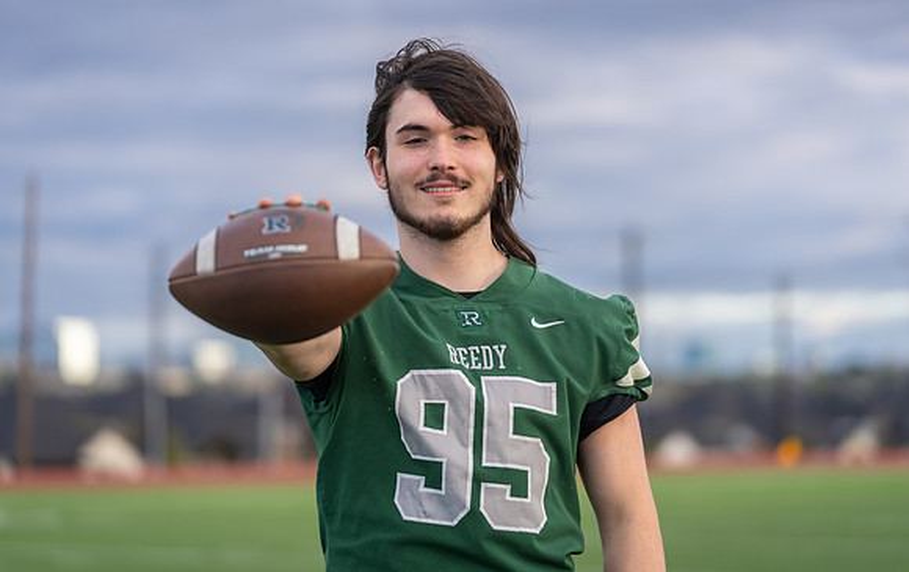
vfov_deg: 10.5
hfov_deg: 16.5
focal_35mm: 126
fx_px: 3127
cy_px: 289
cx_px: 467
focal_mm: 118
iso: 100
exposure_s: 1/400
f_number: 2.8
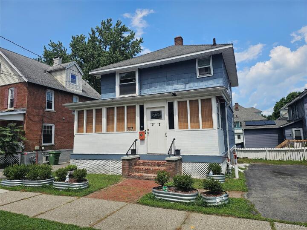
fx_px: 204
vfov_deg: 58.9
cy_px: 115
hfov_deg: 73.9
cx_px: 154
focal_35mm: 23
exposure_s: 1/965
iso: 10
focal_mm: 6.3
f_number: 1.7
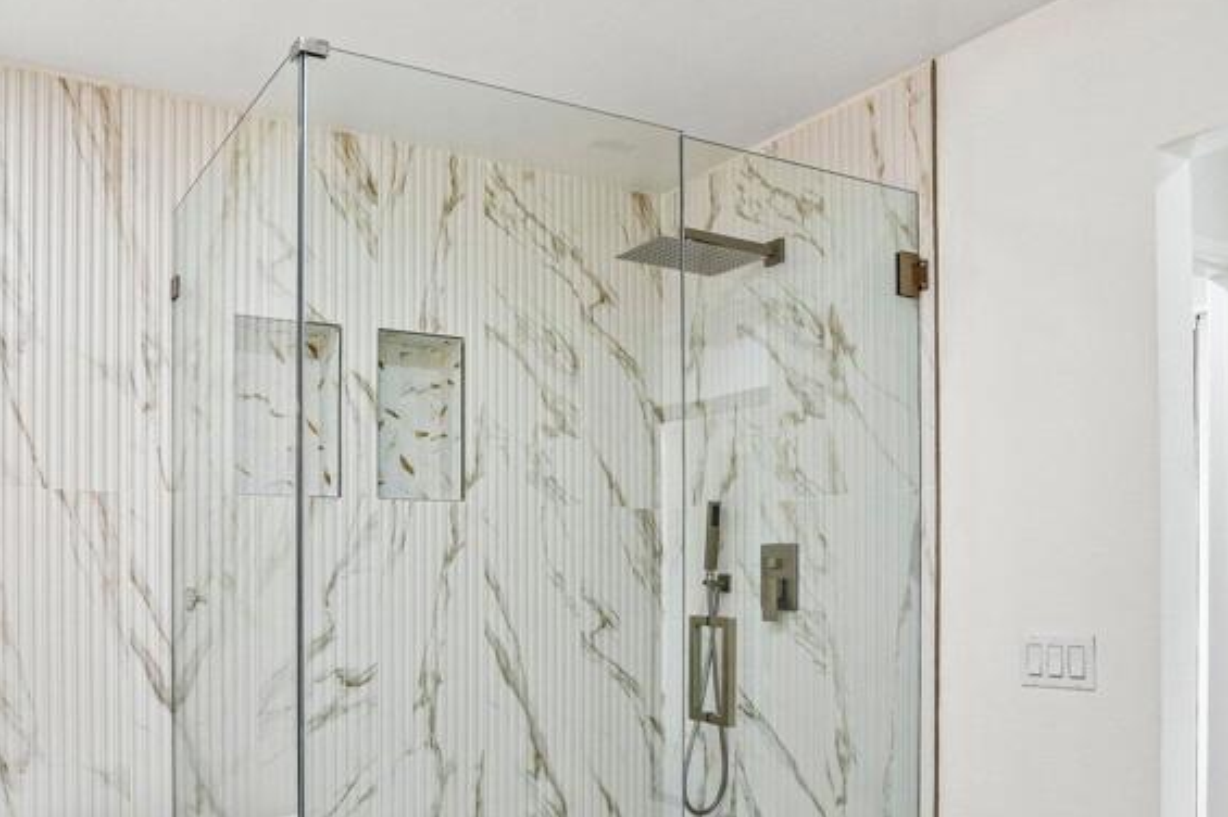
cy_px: 587
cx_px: 448
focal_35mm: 29
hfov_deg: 62.6
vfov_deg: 43.8
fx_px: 989
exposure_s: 1/25
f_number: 8
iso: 400
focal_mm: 16
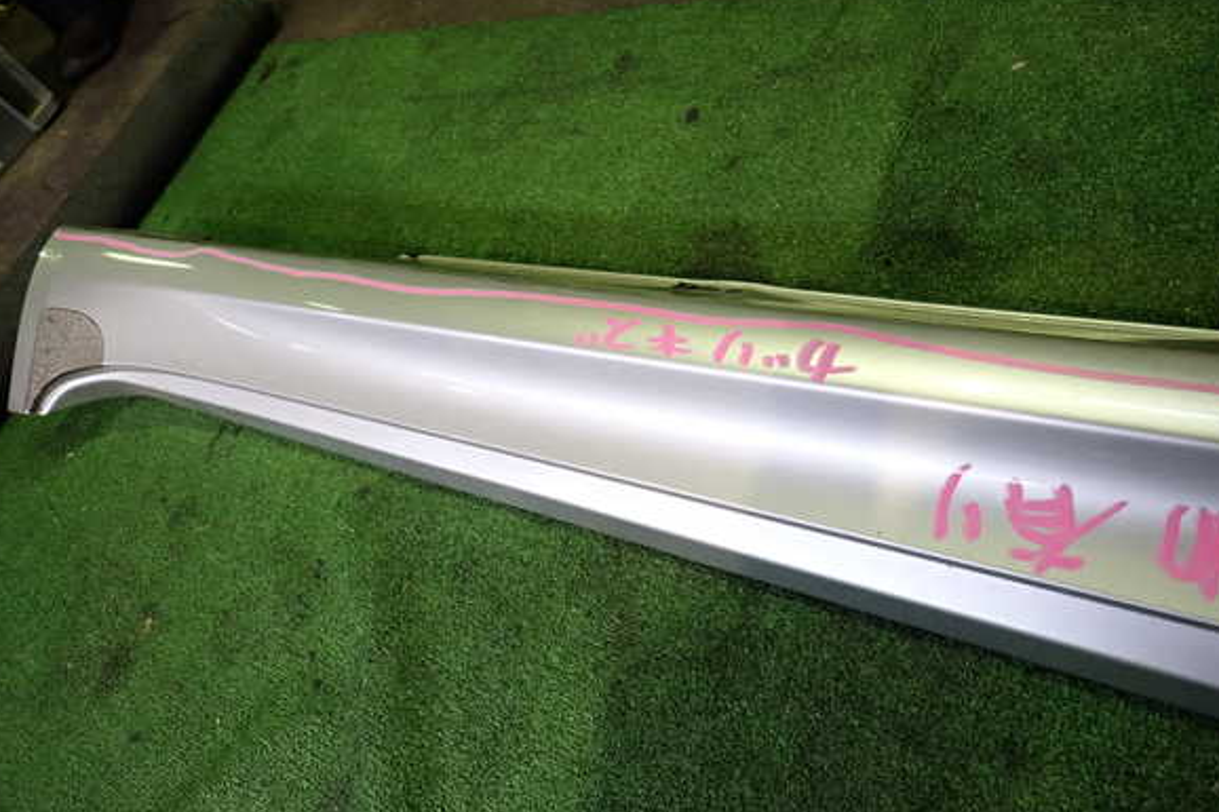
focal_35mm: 27
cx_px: 599
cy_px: 394
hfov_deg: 67.4
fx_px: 914
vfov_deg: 47.9
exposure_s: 1/30
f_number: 2
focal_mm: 4.5
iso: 250
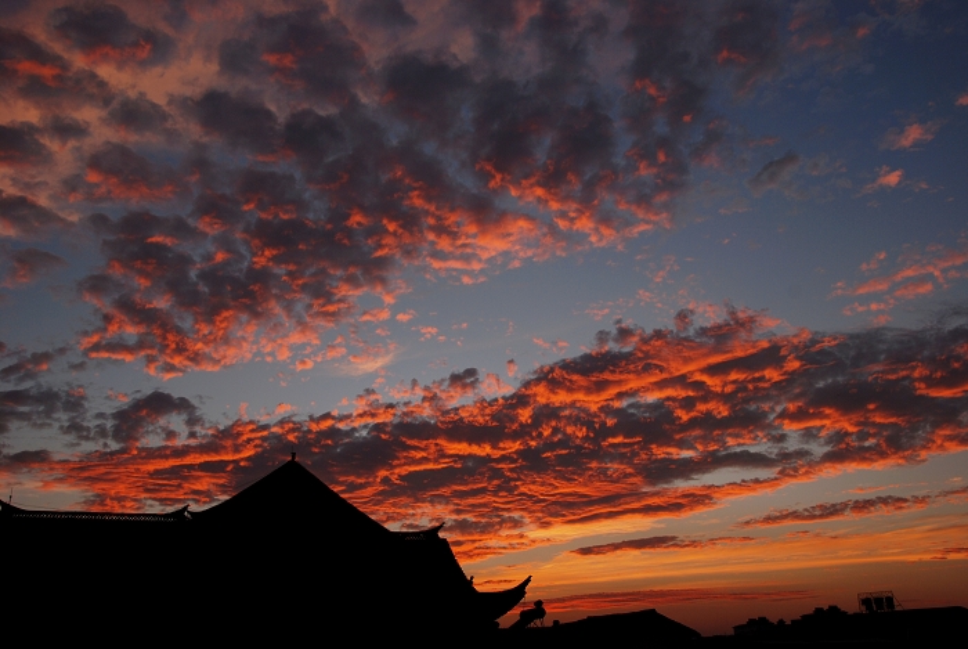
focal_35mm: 33
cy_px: 324
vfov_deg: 40.1
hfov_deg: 57.2
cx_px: 484
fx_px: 889
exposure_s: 1/50
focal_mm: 22
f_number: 8
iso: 100
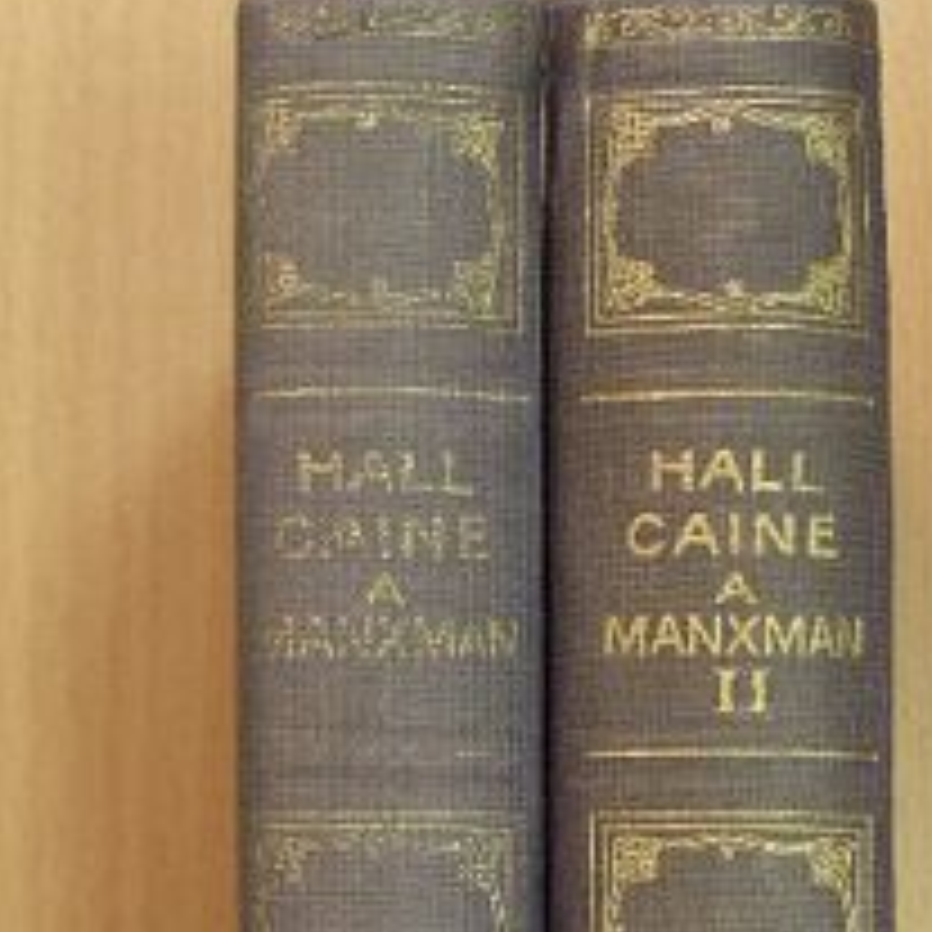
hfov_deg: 15.5
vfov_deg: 15.2
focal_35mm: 112
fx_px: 3412
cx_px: 536
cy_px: 988
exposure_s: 1/17.2
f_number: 3.5
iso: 200
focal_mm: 9.7
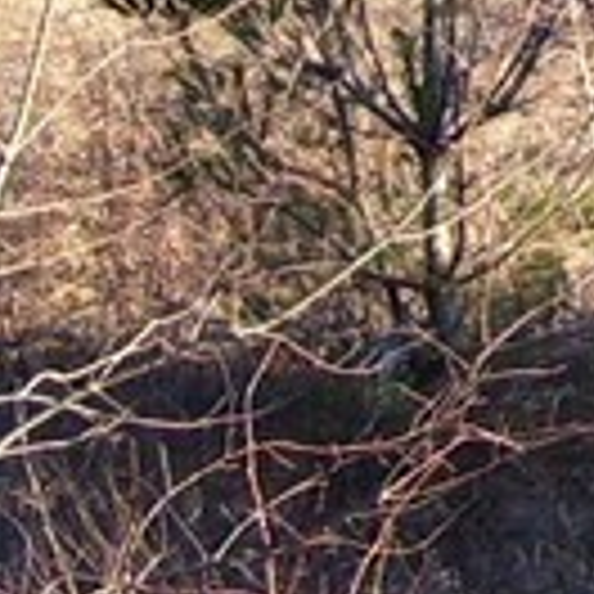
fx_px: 4912
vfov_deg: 6.8
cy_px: -464
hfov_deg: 6.6
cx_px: 1364
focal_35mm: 253
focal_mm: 6
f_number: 2.7
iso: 80
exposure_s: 1/250
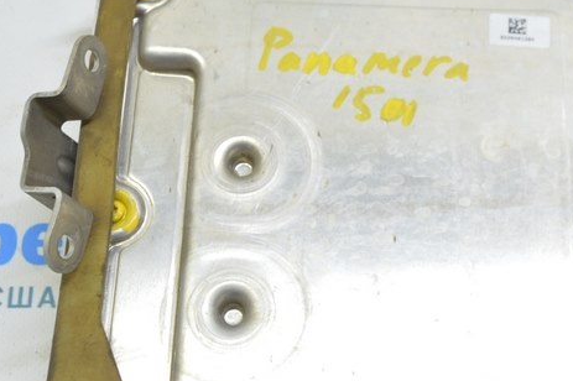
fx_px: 1161
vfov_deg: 18.6
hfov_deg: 27.7
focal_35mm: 73
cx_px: 332
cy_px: 160
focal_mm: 22
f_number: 5.6
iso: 400
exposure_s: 1/20
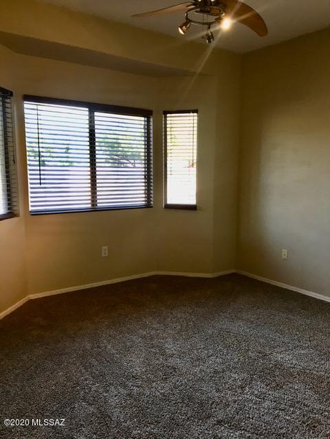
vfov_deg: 61.7
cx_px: 165
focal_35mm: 29
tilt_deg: -7.5
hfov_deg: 48.2
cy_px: 220
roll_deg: -0.6
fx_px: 369
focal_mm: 4.15
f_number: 2.2
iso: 32
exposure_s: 1/30
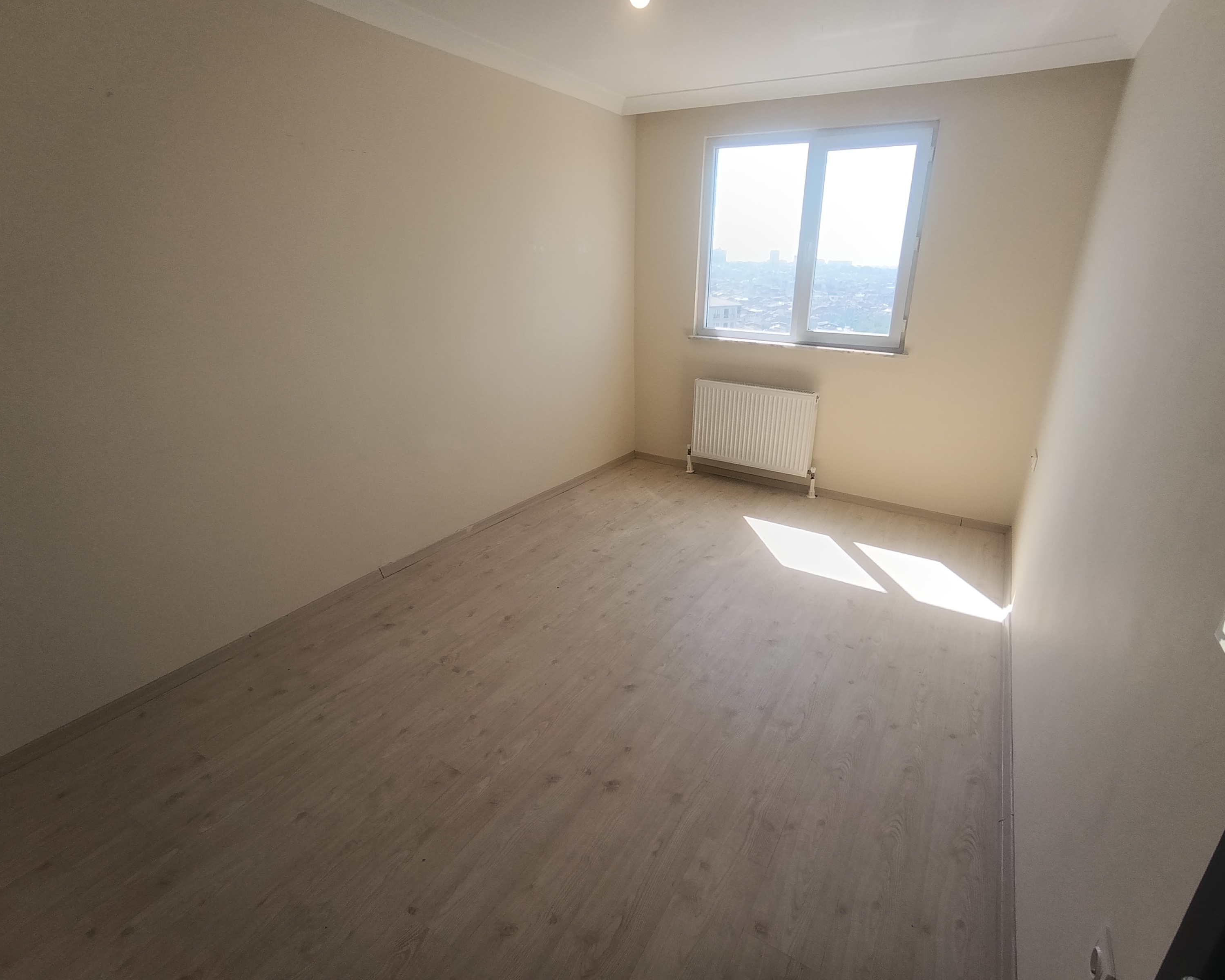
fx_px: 616
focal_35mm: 17
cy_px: 483
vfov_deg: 77.0
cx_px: 618
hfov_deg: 89.6
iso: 50
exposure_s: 1/150
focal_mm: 1.65
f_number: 2.2
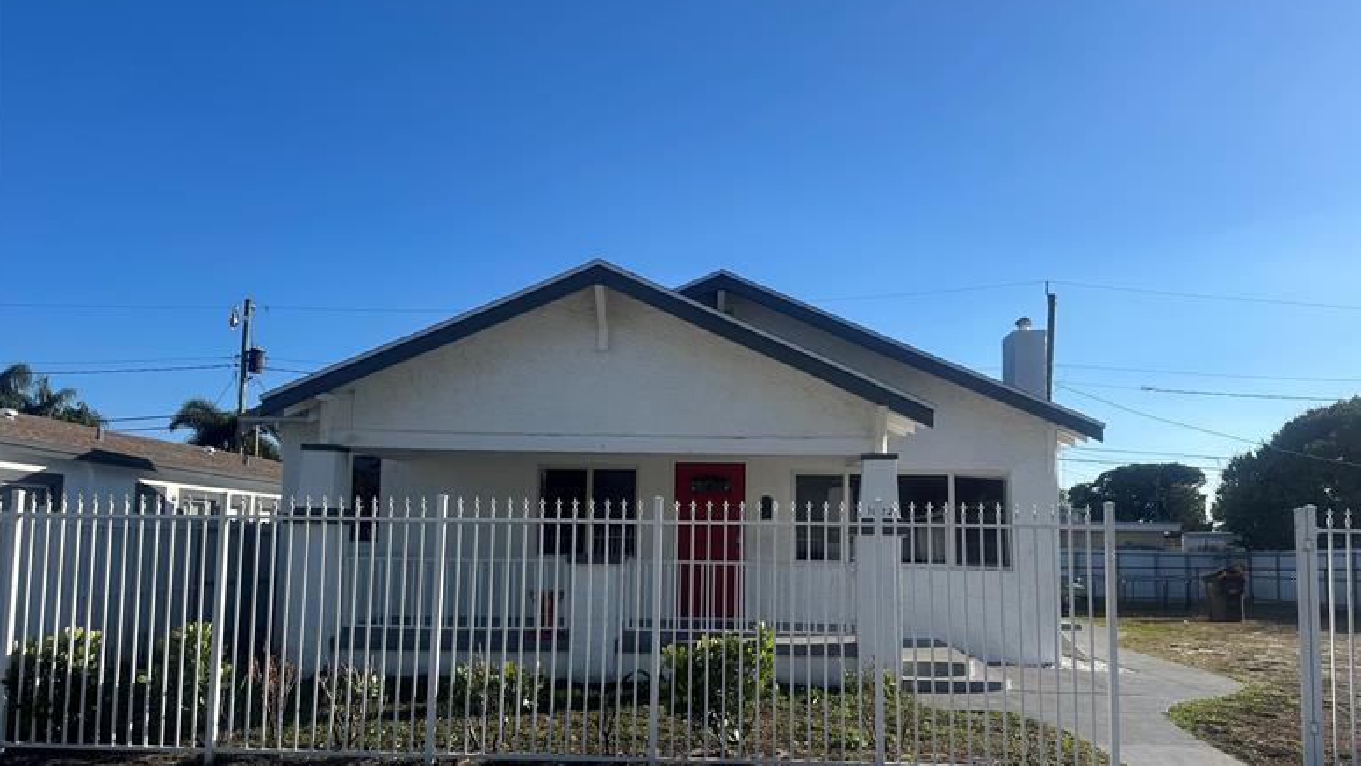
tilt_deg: +2.7
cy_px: 452
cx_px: 692
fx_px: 974
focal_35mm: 27
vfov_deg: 42.7
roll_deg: -1.4
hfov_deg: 69.9
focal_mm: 6.86
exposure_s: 1/4545
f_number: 1.78
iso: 80
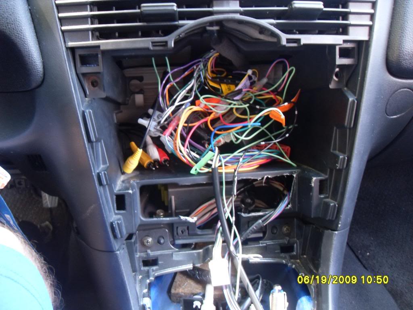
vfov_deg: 41.8
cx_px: 206
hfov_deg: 54.0
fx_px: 406
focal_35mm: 34
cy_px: 155
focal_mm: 6.3
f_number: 2.8
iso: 200
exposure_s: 1/6
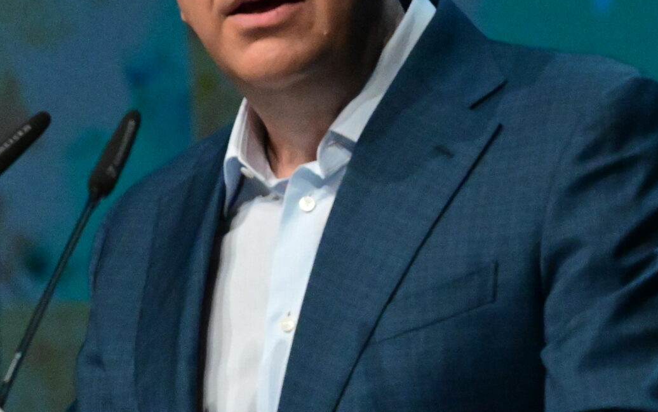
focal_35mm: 622
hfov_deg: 3.4
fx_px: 11157
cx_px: 112
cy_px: 138
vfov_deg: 2.1
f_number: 5
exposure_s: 1/640
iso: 10000
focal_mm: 165
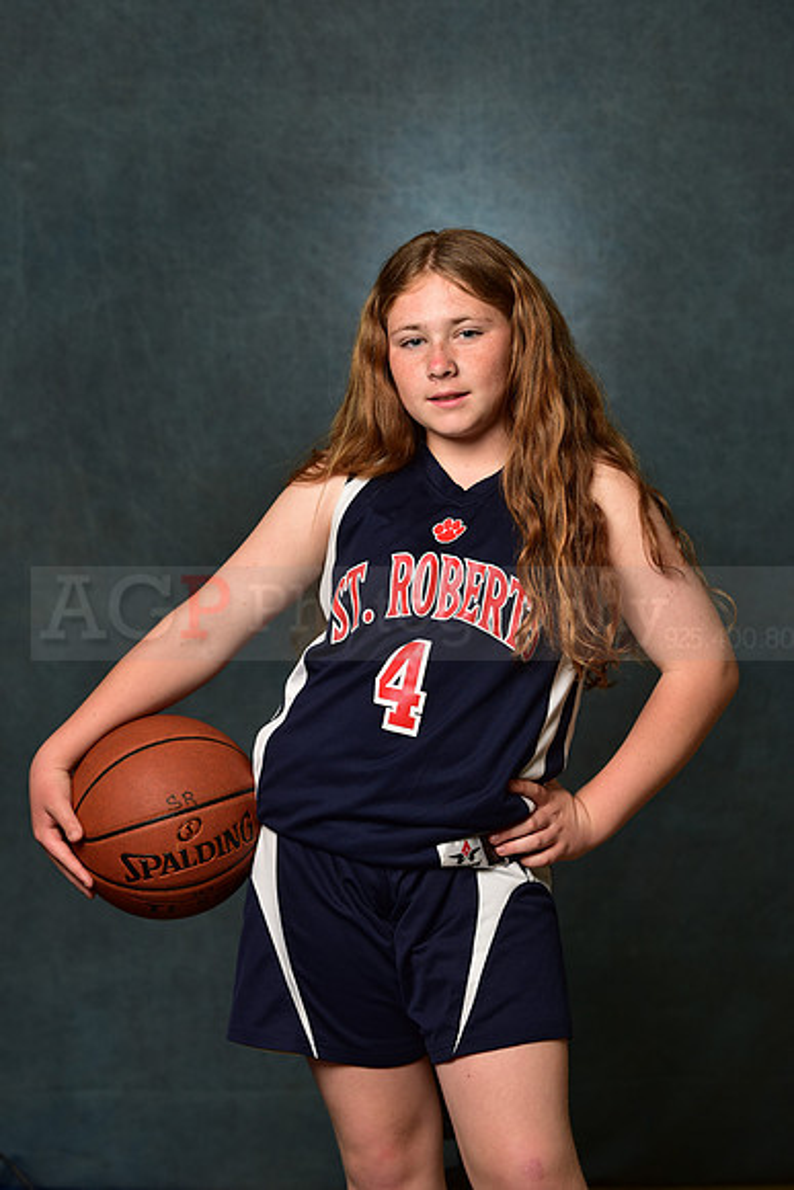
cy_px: 595
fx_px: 2843
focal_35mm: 86
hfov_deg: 15.9
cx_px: 397
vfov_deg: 23.6
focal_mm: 86
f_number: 4.5
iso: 250
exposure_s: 1/160
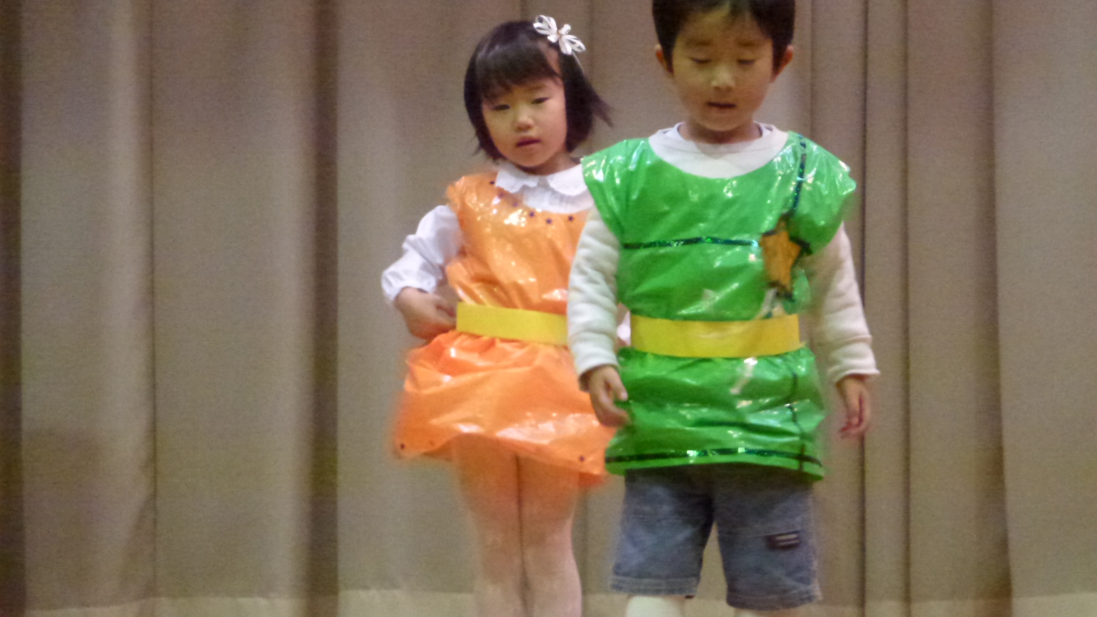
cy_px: 377
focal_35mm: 215
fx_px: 6253
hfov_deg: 10.0
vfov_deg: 5.6
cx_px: 548
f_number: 5.5
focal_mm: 35.2
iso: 1600
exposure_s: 1/30
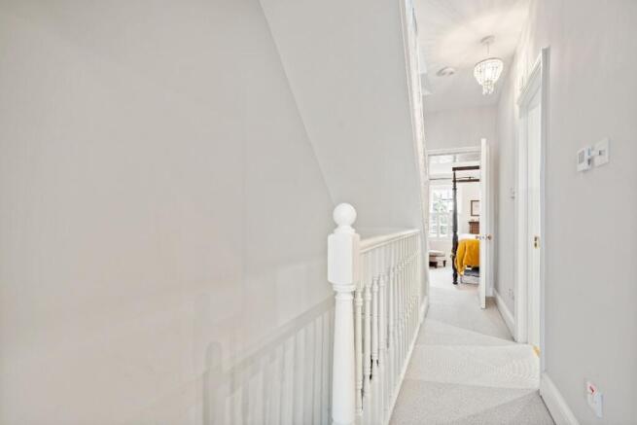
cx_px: 318
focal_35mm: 16
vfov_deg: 73.8
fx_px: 283
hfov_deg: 96.7
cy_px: 212
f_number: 8
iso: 50
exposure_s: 2
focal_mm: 16
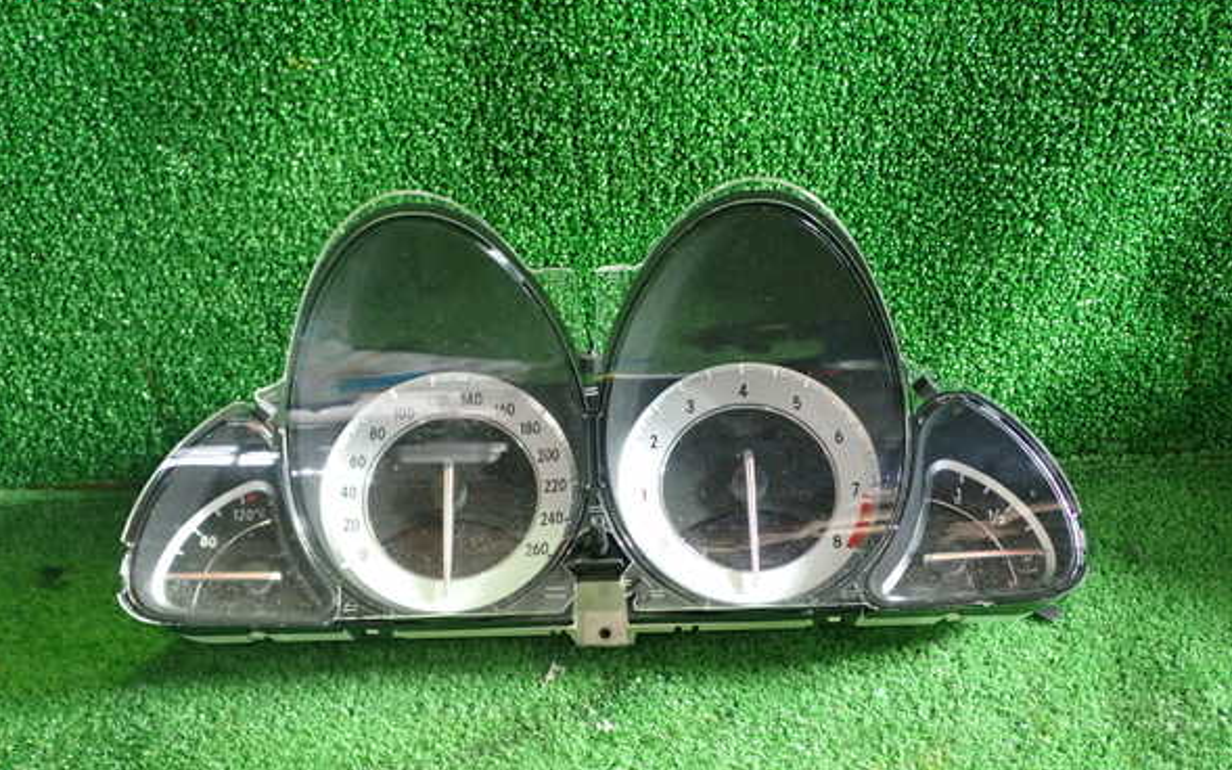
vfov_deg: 31.2
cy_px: 423
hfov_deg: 48.2
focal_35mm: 41
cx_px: 607
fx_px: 1376
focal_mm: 6.83
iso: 400
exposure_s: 1/40
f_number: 2.7
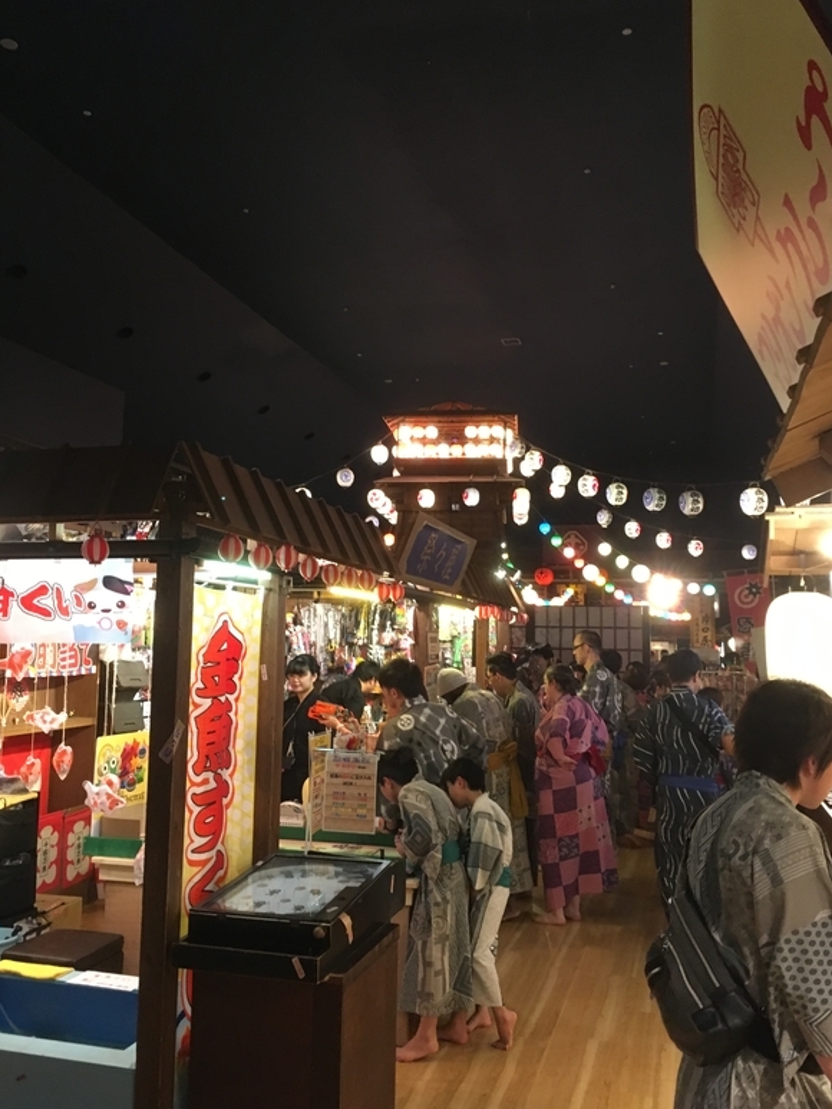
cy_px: 555
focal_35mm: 30
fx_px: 961
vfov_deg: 60.0
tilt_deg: +9.3
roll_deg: -0.2
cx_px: 422
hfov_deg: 46.8
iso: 200
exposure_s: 1/30
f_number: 2.2
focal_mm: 4.15
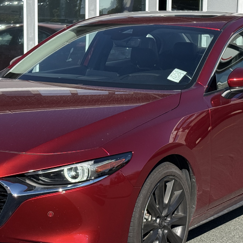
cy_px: 141
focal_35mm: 97
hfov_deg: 17.9
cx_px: 107
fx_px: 770
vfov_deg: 17.9
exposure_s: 1/4098
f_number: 1.78
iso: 64
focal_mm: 6.76
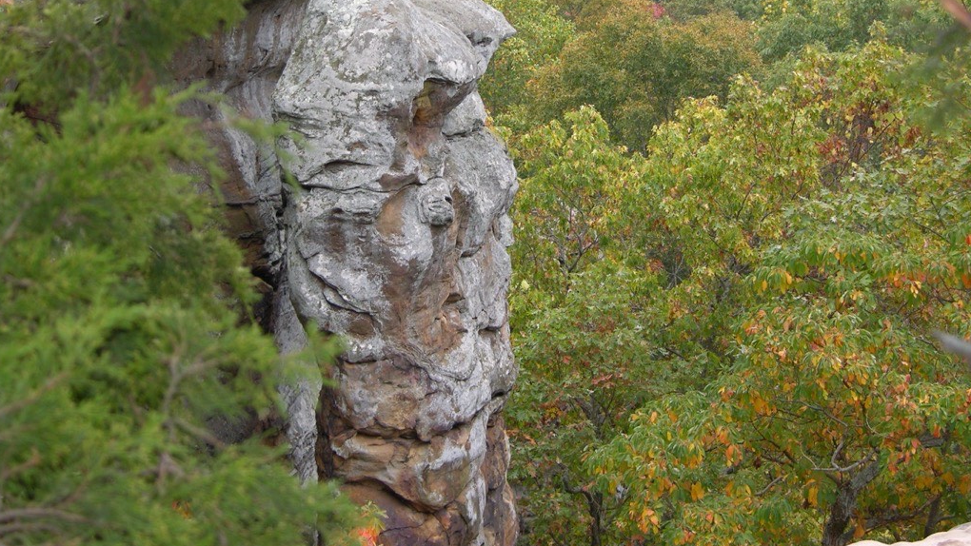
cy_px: 136
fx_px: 2575
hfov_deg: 21.4
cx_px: 485
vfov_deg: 12.1
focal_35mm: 100
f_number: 3.4
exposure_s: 1/60.3
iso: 50
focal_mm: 19.9
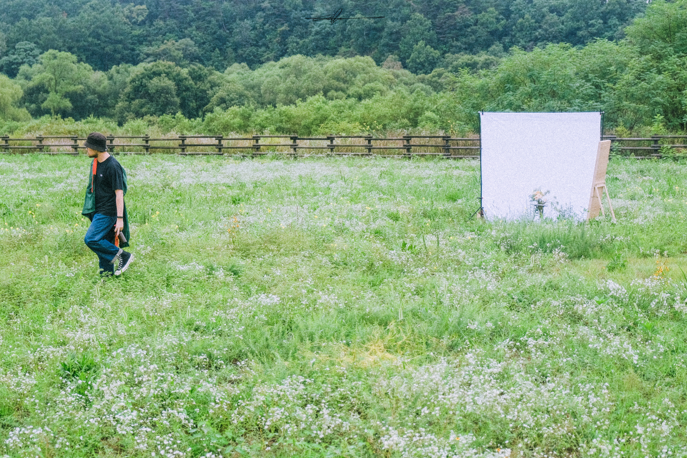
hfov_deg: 48.5
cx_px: 345
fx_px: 763
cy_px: 232
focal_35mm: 40
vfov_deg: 33.4
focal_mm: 25.7
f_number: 4
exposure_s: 1/1500
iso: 800
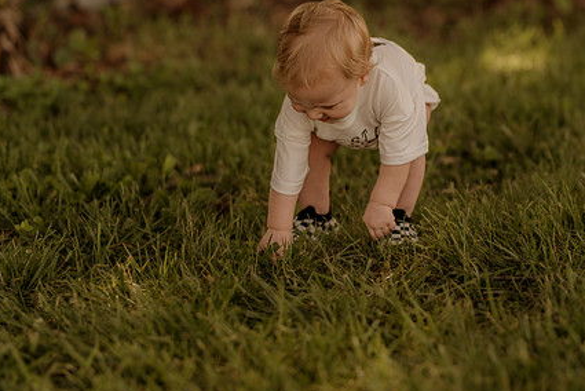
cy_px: 159
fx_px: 1886
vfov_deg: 11.8
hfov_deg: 17.6
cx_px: 368
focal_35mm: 116
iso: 250
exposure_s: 1/1250
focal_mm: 85
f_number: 2
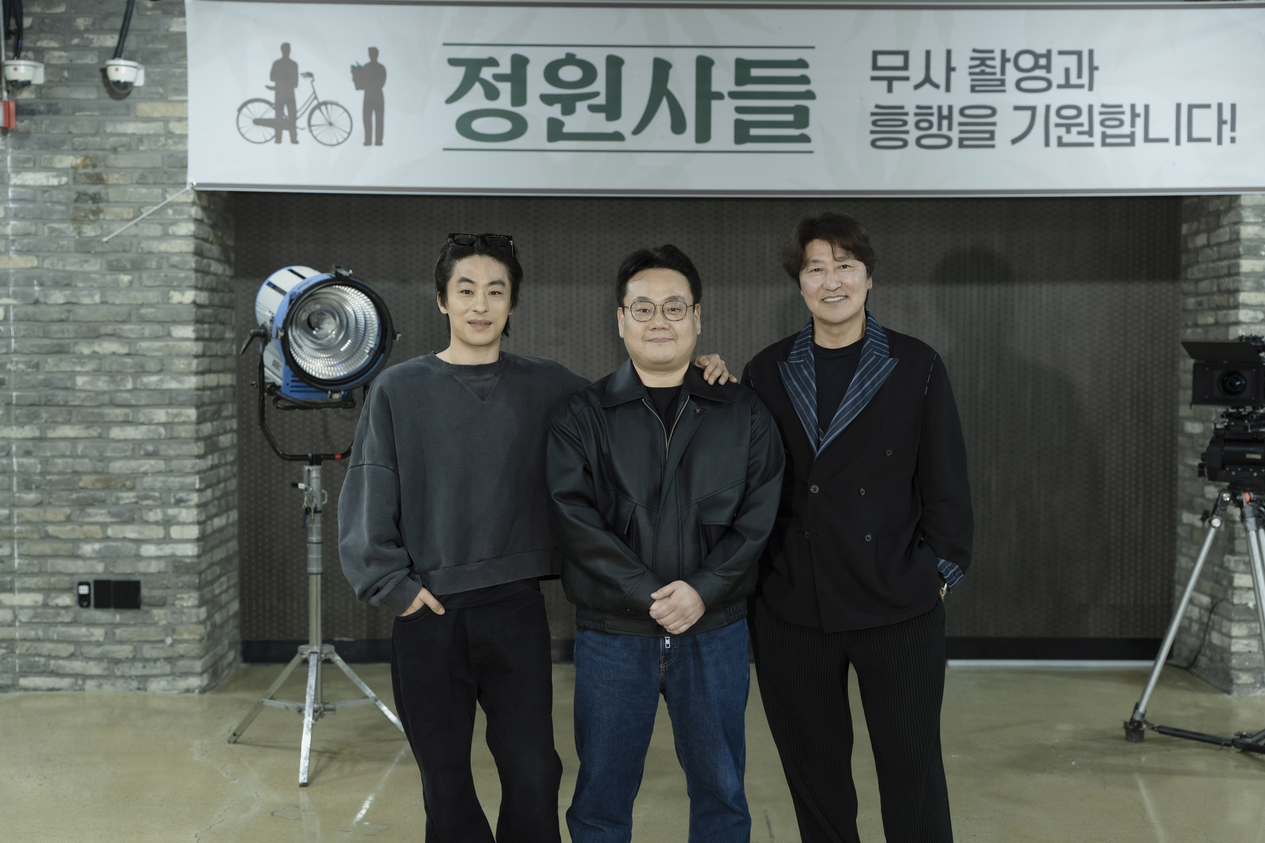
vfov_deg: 31.9
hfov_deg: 46.4
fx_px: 1476
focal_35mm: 42
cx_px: 632
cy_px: 422
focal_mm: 42
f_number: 2.8
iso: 800
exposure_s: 1/100
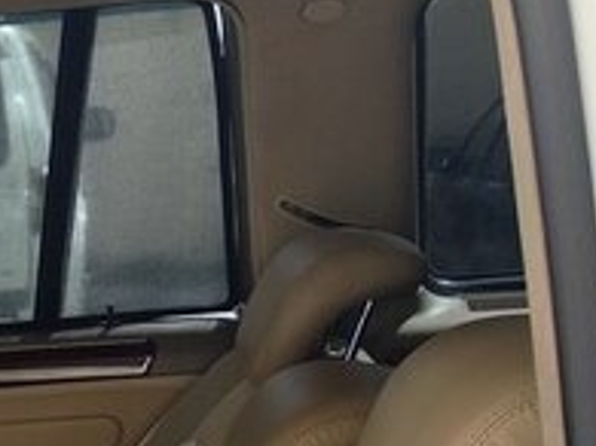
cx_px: -287
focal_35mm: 88
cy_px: 744
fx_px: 1514
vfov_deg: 15.0
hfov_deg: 19.5
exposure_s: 1/117
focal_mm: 3.81
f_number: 2.2
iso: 125
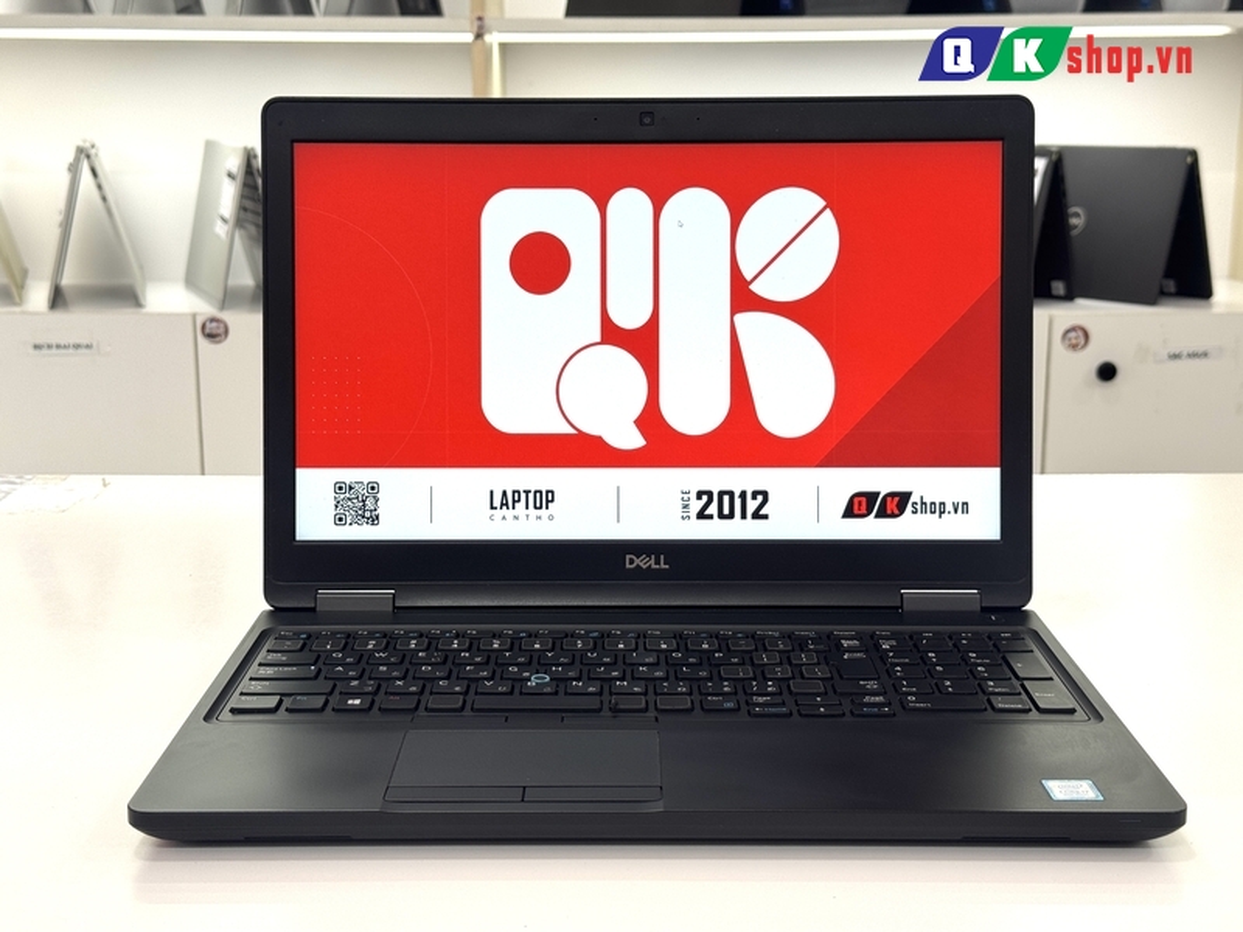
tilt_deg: -12.7
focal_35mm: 48
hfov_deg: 39.7
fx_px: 1724
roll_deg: +0.9
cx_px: 622
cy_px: 466
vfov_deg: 30.3
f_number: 1.78
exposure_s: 1/100
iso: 50
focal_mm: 6.76
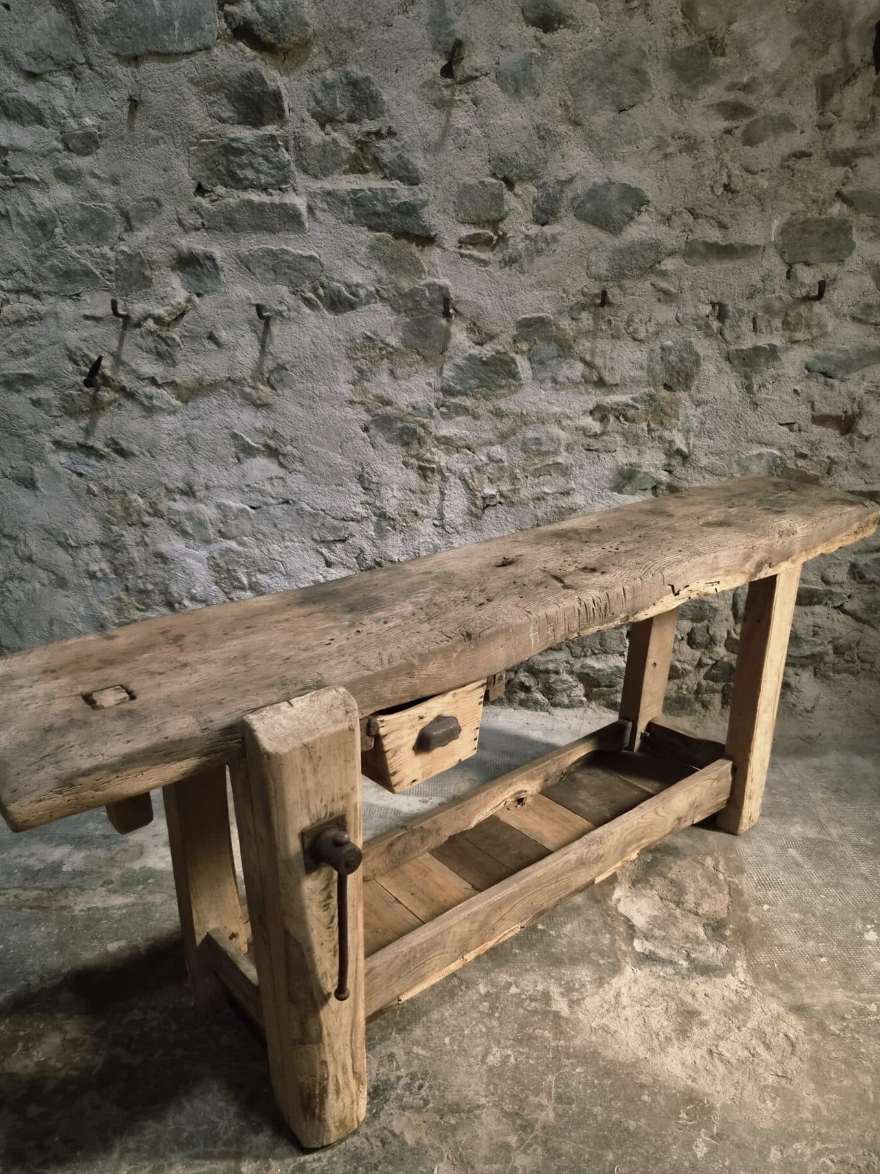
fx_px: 881
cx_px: 422
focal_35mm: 26
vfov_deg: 67.2
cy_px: 638
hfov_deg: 53.0
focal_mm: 5.4
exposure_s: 1/50
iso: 1250
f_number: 1.8
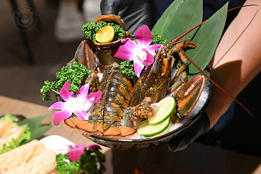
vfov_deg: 18.2
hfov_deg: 27.0
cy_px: 87
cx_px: 130
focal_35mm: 75
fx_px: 544
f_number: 3.2
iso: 1800
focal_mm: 50
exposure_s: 1/200
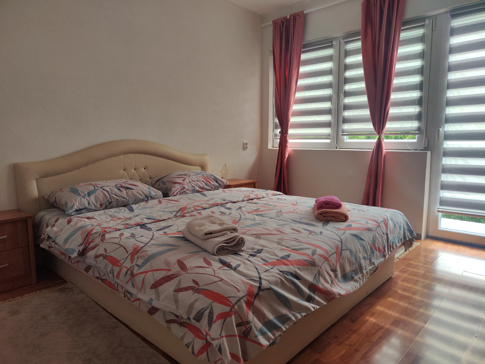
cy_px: 182
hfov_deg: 71.6
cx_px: 242
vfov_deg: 56.8
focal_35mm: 24
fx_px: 336
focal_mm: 5.59
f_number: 1.88
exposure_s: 1/288
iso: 50
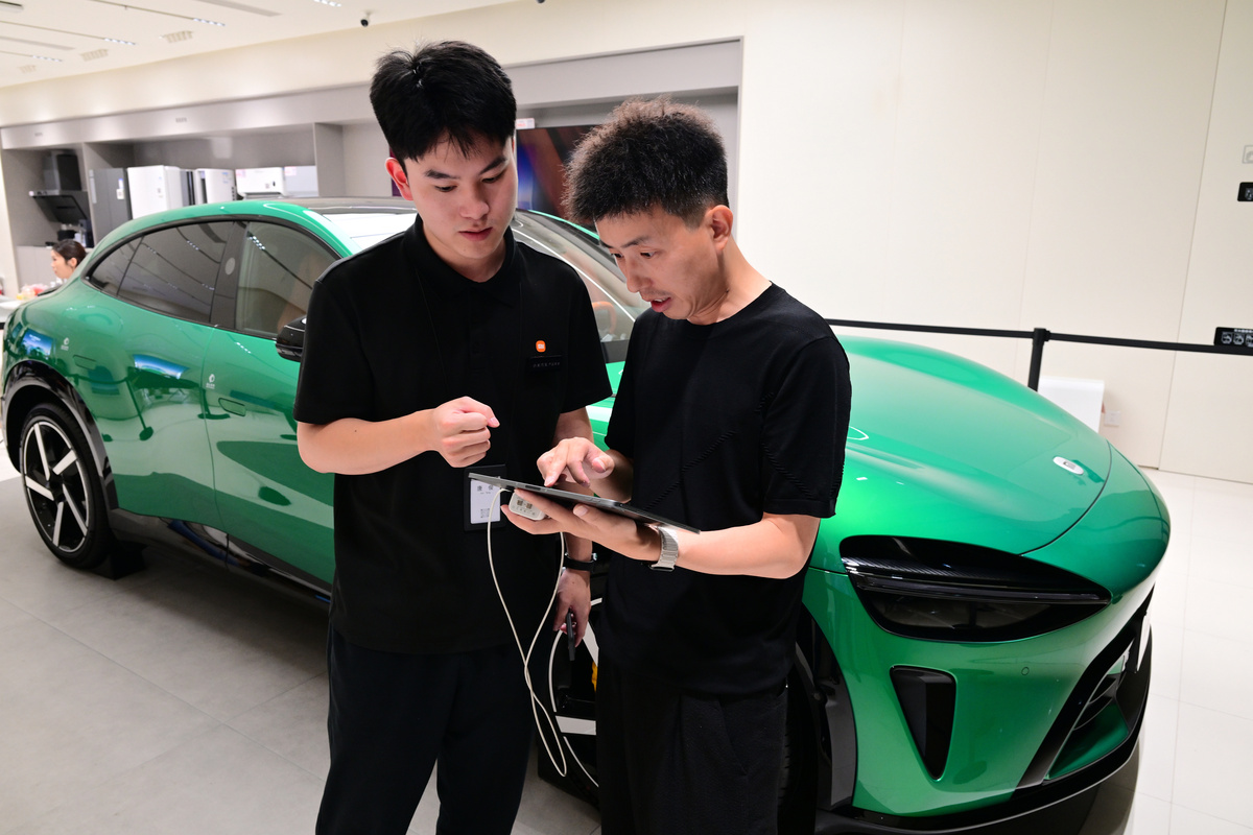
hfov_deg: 73.7
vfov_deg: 53.1
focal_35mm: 24
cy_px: 418
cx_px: 626
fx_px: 835
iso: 900
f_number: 6.3
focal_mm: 24
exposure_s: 1/100
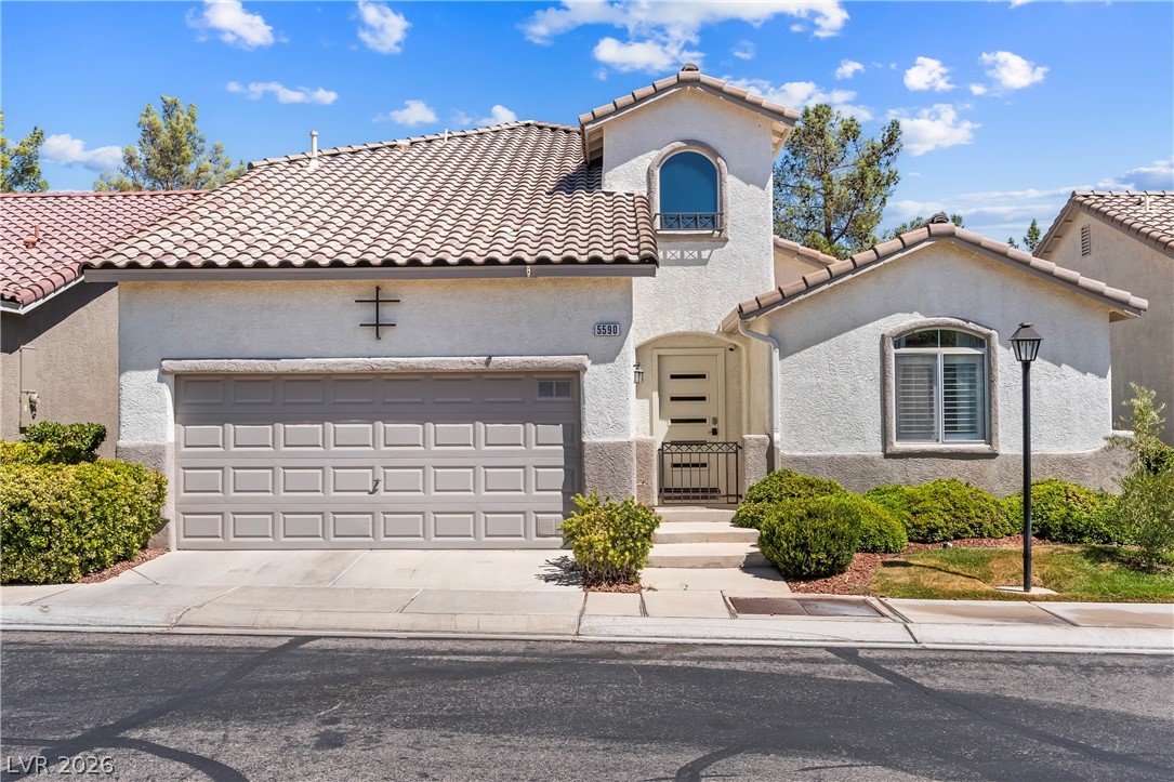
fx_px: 1011
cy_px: 391
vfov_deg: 42.3
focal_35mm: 31
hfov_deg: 60.3
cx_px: 587
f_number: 8
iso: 400
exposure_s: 1/8000
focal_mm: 21
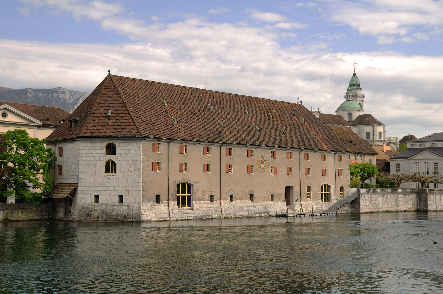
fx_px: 590
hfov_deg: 41.2
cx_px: 222
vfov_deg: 28.0
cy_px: 147
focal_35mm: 48
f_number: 8
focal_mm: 32
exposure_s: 1/200
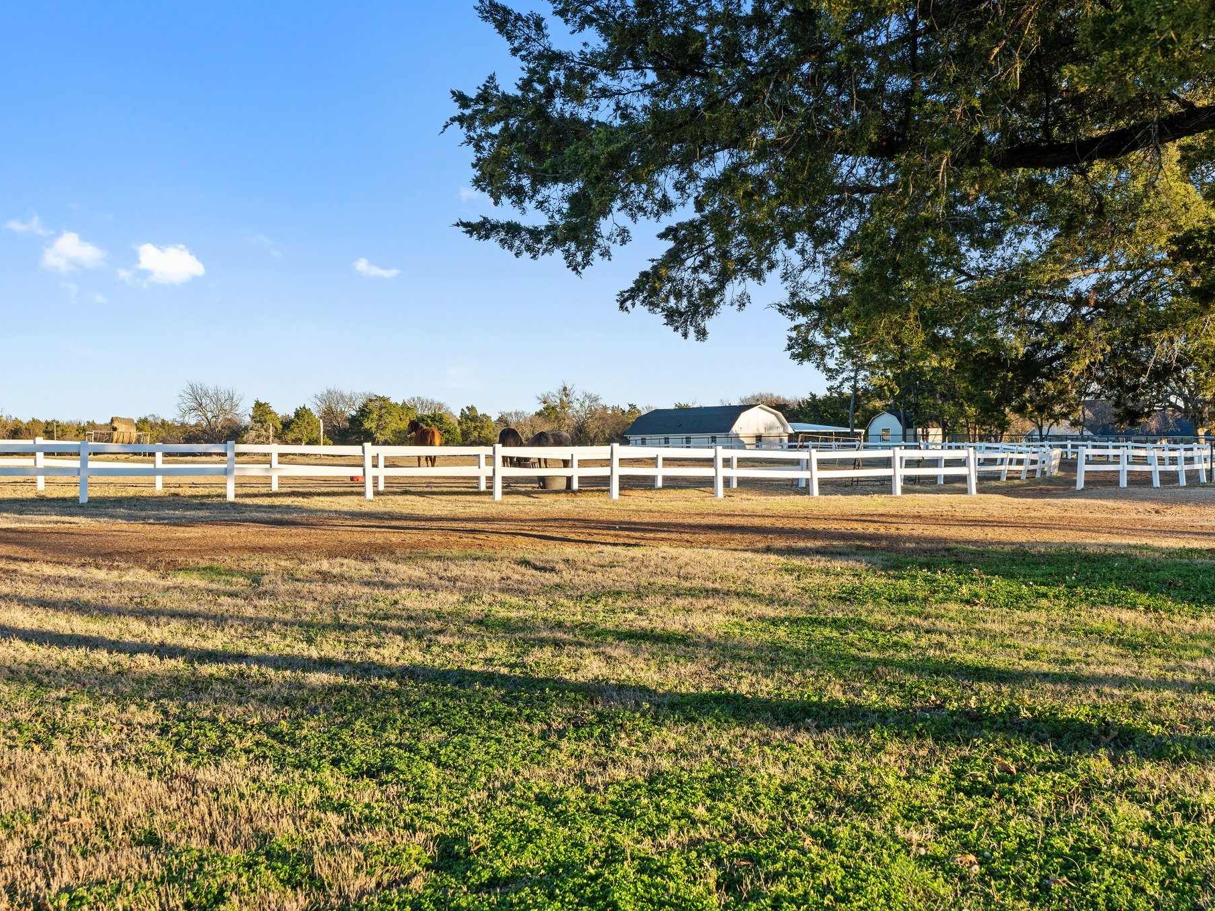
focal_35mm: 38
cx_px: 564
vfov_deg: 37.7
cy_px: 456
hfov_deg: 48.9
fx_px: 1334
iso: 320
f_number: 7.1
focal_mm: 35
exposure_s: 1/500
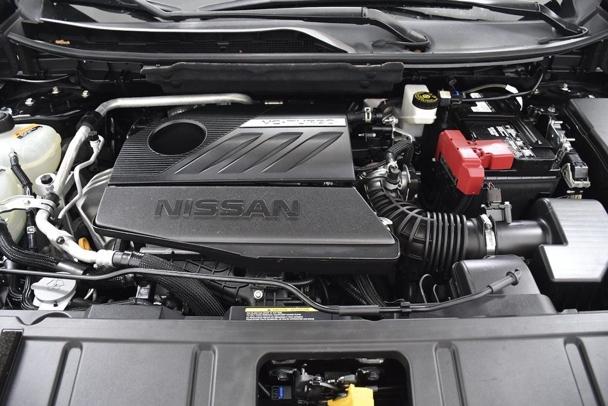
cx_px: 304
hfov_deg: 67.4
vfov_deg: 47.9
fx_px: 456
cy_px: 203
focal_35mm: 27
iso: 1250
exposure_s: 1/80
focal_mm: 18
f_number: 4
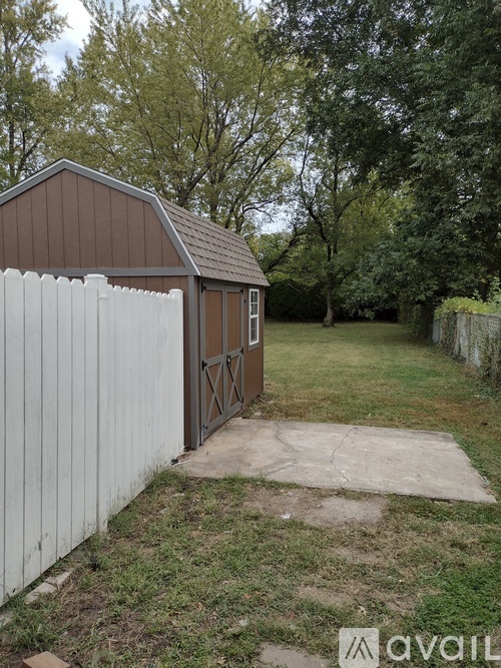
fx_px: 521
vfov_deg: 65.3
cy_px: 334
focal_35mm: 27
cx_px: 250
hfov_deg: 51.3
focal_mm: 4.71
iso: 100
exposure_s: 1/855
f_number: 1.7
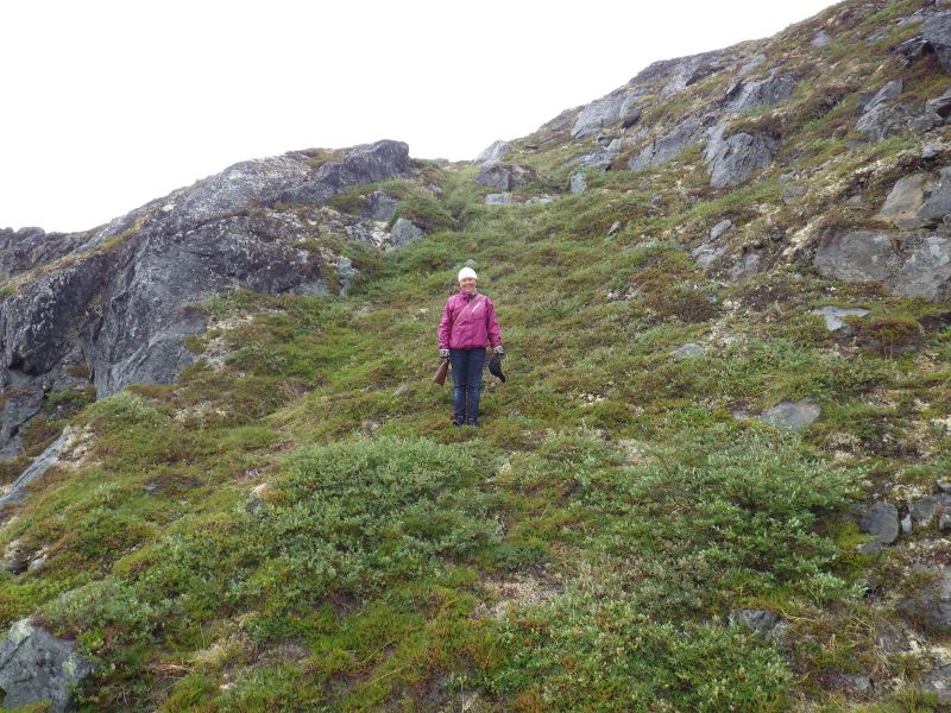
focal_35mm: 28
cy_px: 356
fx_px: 769
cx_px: 476
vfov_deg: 49.7
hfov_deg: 63.4
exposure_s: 1/80
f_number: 3.5
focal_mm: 5
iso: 125
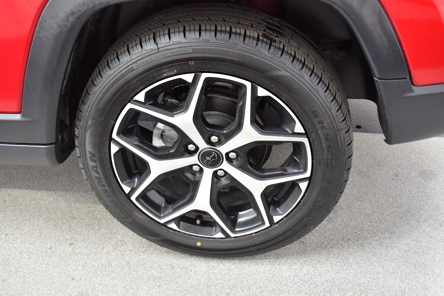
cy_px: 148
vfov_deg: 28.1
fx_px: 592
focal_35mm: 48
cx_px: 222
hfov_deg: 41.1
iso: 5000
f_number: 5.6
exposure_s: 1/40
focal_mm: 32
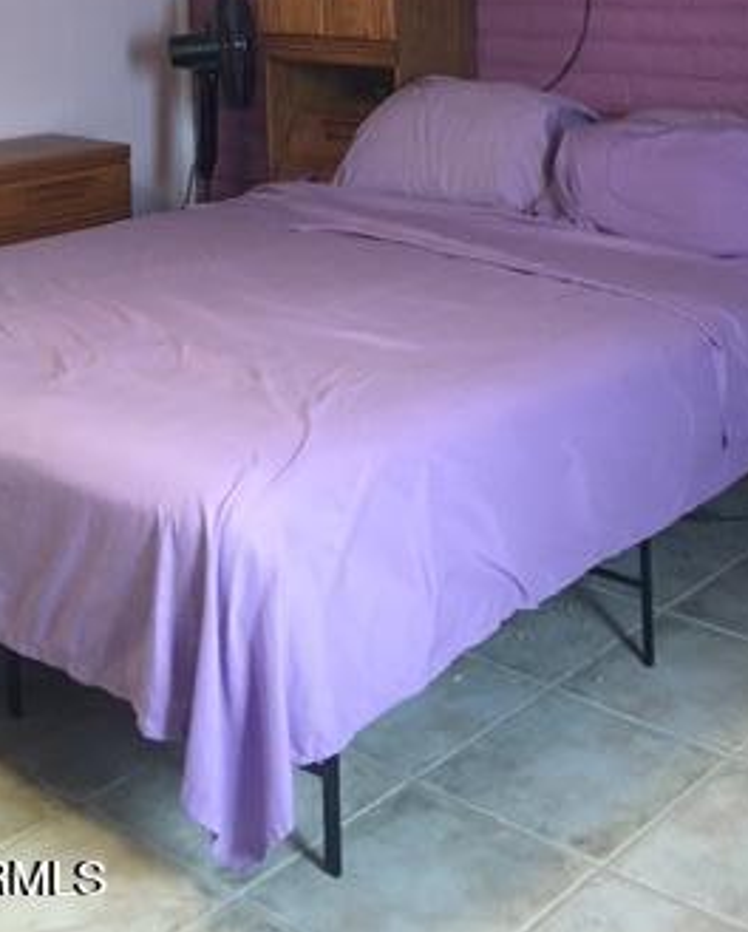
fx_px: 1519
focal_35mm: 55
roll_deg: +0.9
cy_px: 51
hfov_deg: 27.5
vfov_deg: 32.0
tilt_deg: -4.5
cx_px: 493
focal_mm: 4.15
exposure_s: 1/10
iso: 100
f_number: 2.2
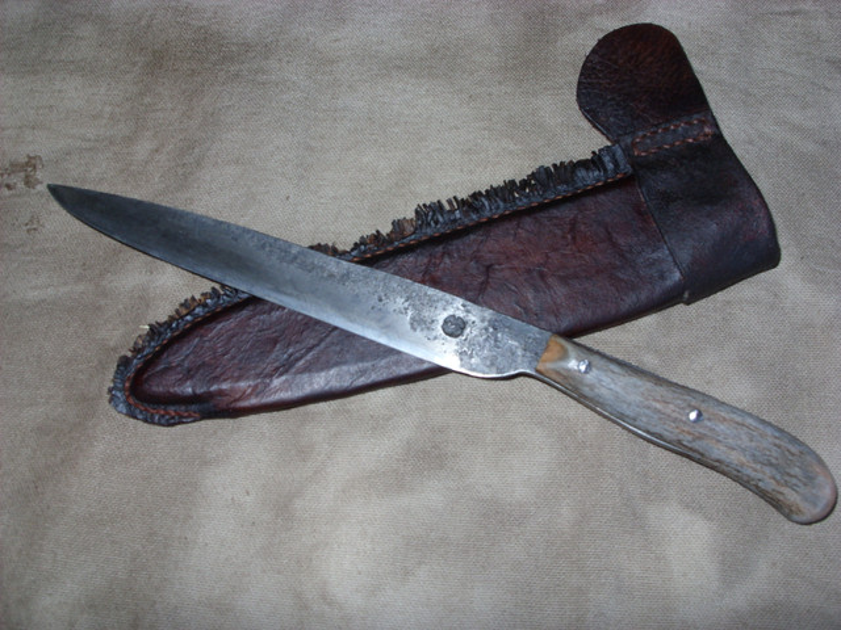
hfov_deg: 49.0
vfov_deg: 37.7
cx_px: 420
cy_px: 315
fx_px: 923
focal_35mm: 38
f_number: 4.9
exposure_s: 1/30
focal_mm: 6.3
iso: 50
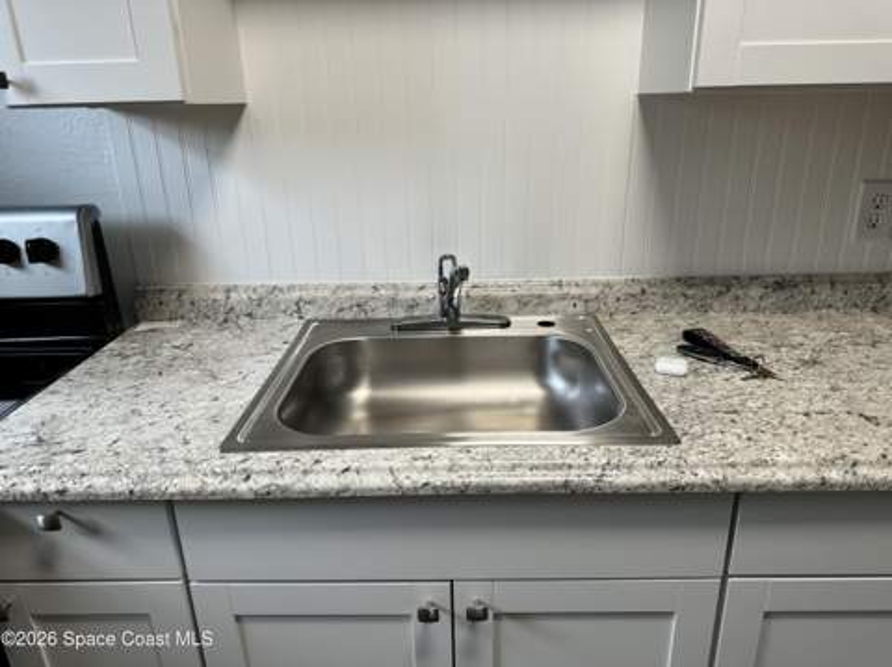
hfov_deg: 71.7
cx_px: 446
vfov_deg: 56.7
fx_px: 618
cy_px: 334
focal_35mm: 24
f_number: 1.78
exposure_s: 1/120
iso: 160
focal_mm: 6.86
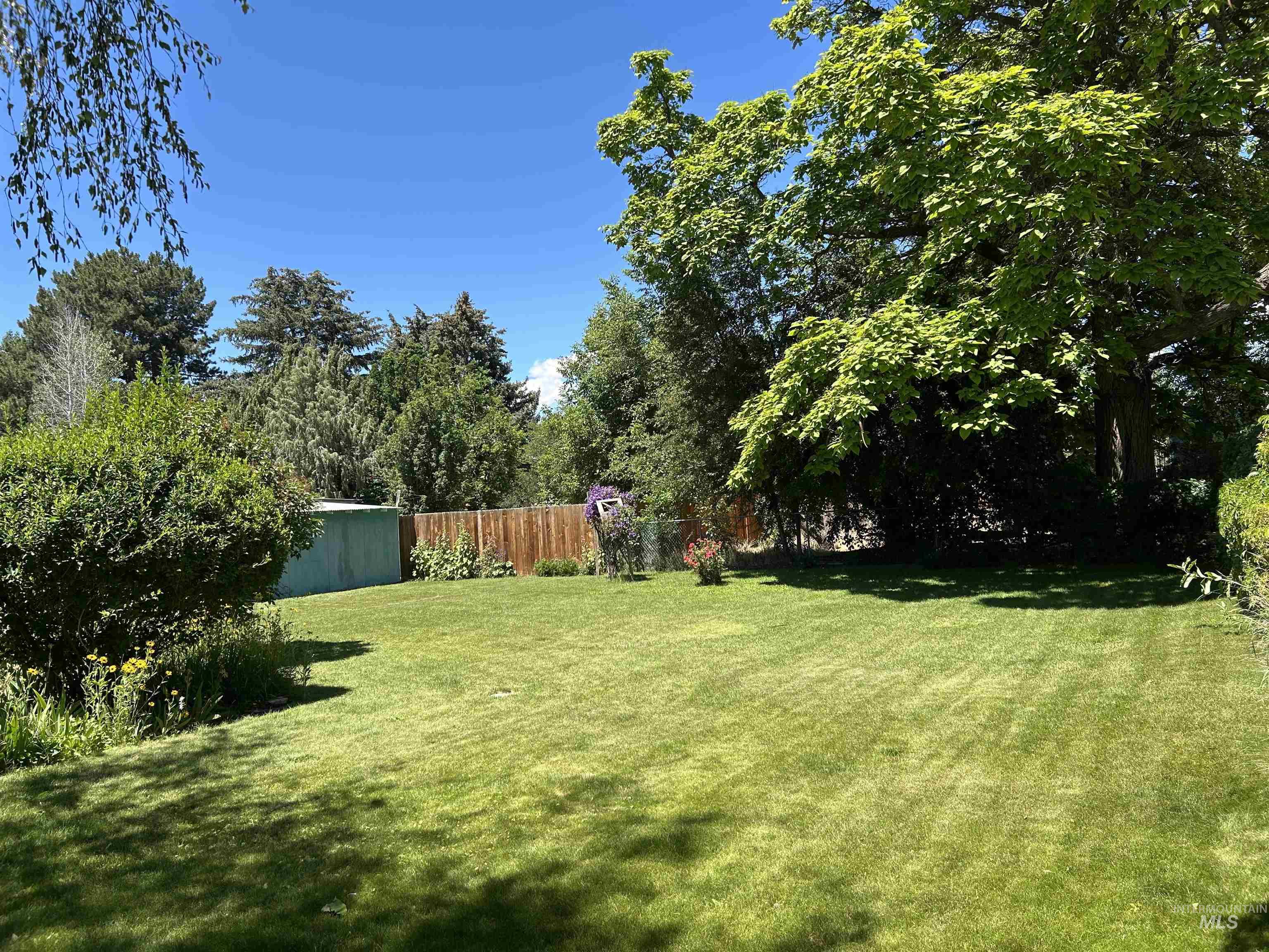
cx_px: 634
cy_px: 476
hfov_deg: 67.3
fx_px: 953
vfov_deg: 53.1
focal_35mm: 26
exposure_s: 1/1751
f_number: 1.5
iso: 50
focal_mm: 5.7
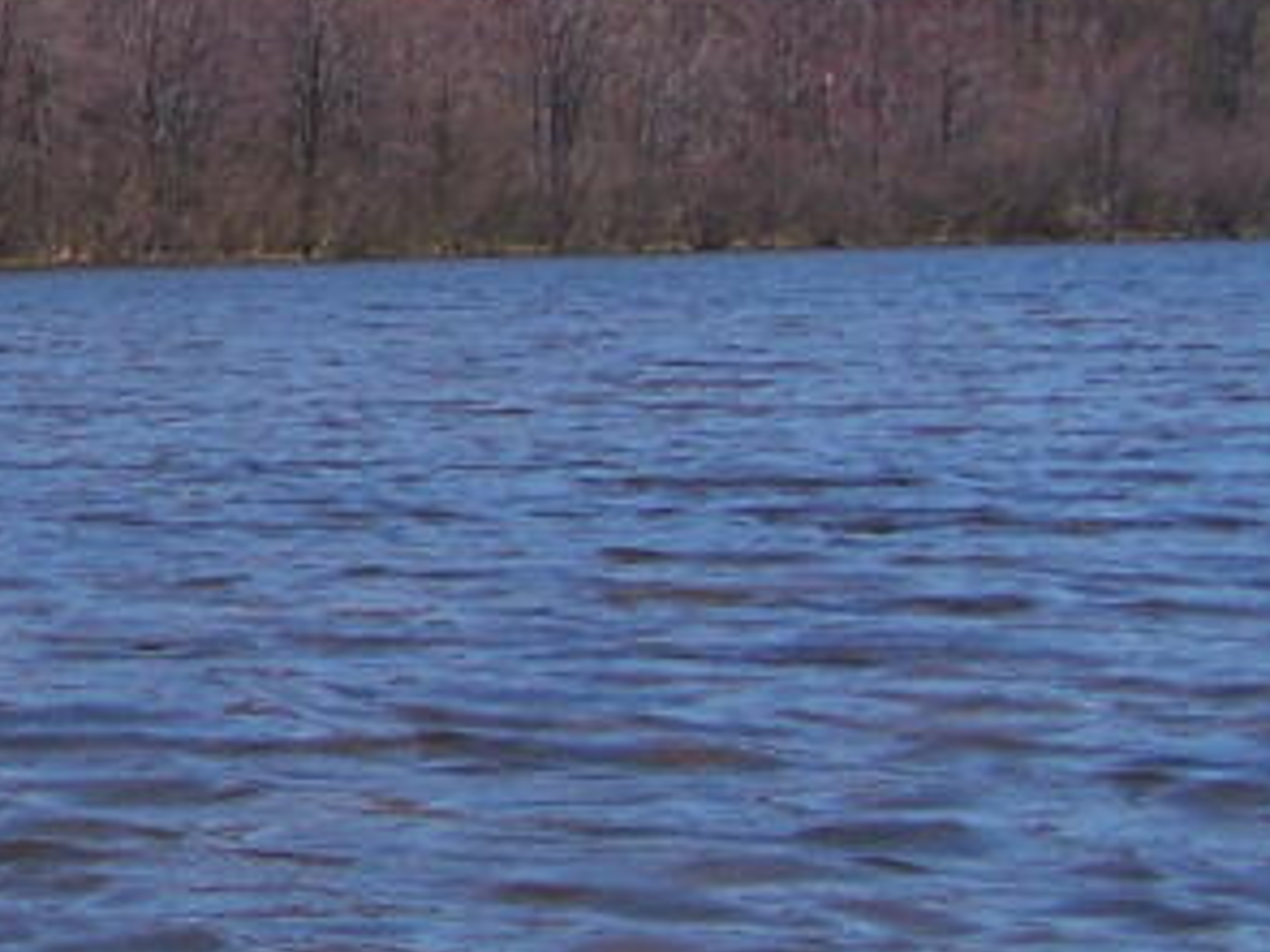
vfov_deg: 11.2
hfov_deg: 13.8
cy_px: 142
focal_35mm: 132
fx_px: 4841
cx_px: -809
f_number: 4
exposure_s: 1/800
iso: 80
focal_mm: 6.3
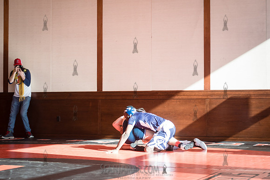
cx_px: 135
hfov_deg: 24.1
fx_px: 631
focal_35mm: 84
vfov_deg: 16.2
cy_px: 90
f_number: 4
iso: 400
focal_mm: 80
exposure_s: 1/400
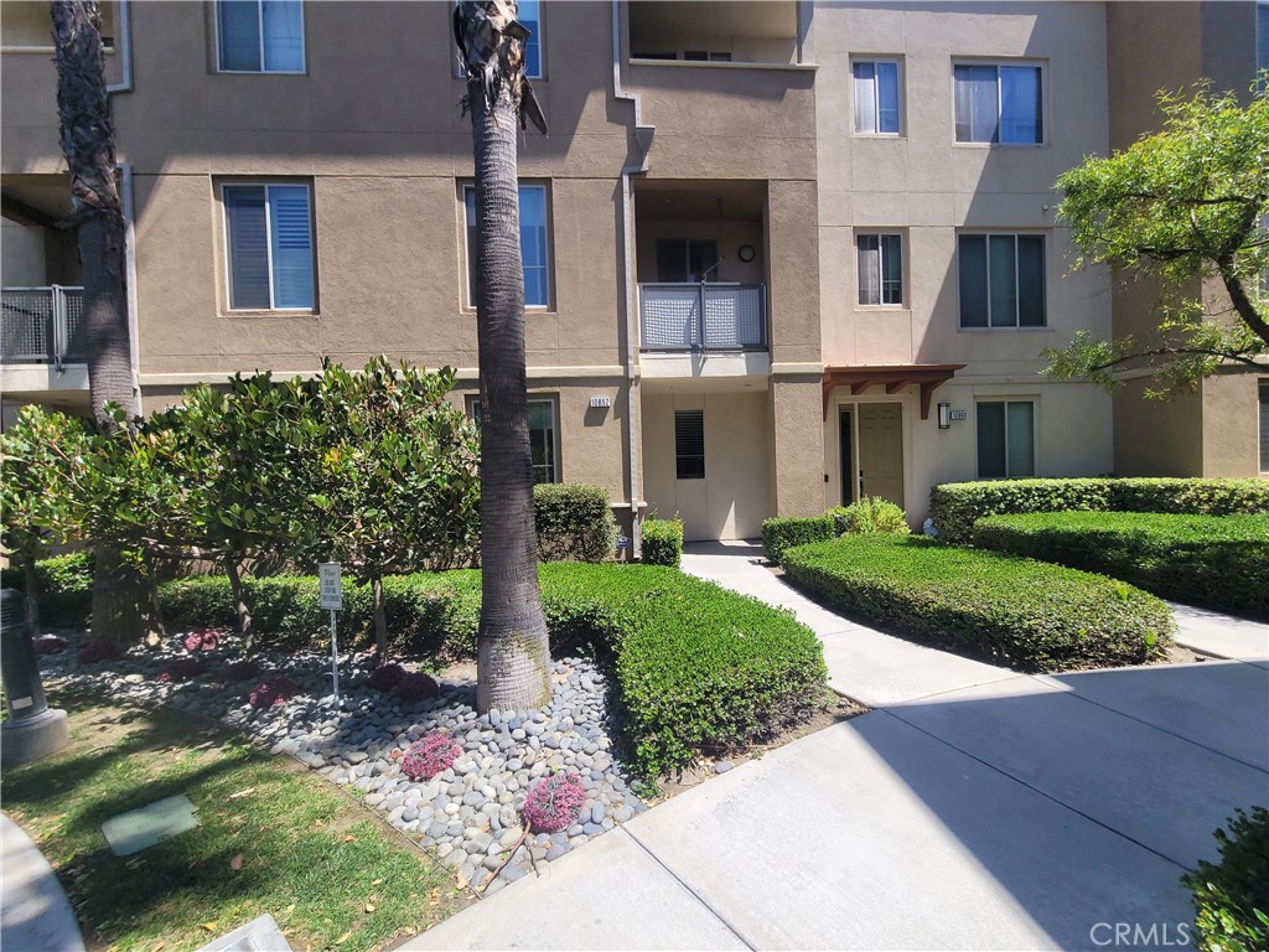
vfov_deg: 89.9
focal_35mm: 13
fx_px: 477
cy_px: 476
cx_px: 634
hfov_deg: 106.2
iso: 50
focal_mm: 2.2
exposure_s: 1/1102
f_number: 2.2
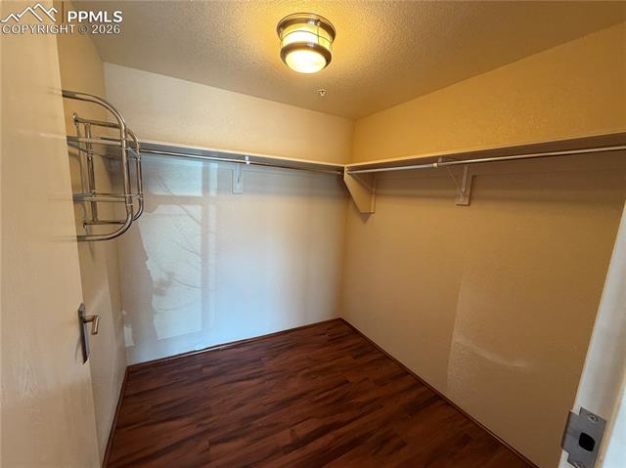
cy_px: 234
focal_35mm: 14
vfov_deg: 85.6
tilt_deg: -7.9
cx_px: 313
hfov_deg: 102.1
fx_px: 253
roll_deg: -3.9
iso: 250
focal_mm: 2.22
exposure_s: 1/60
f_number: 2.2
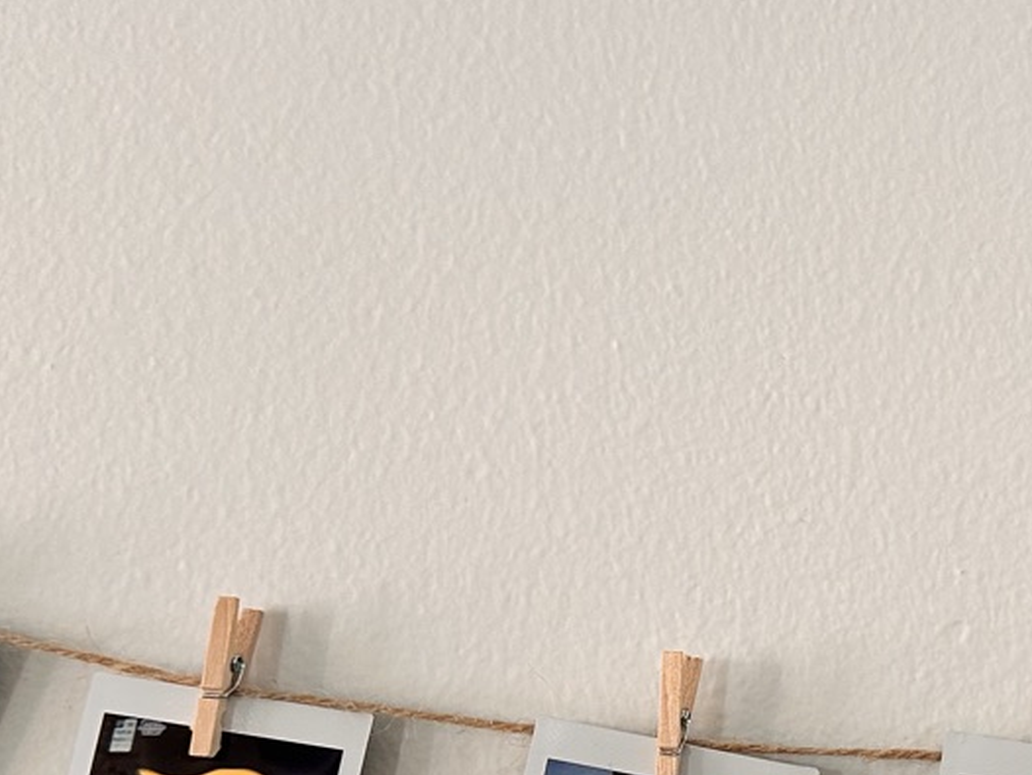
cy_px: 602
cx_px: 983
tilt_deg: +8.1
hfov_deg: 25.6
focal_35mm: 73
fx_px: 2177
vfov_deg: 20.0
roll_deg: +1.1
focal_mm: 6.86
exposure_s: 1/120
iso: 125
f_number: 1.78
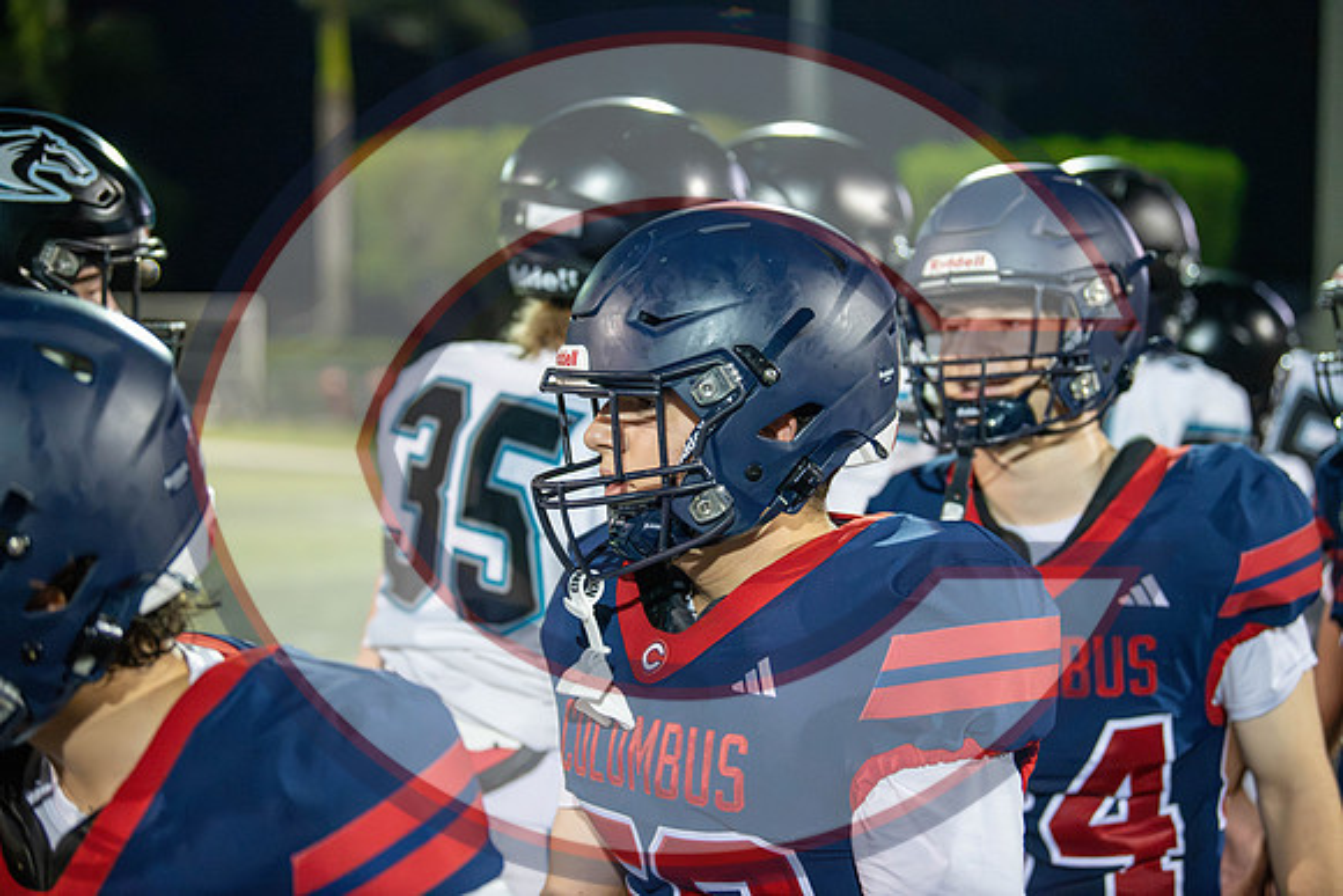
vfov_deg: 18.9
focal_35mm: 72
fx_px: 2687
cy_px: 448
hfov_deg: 28.1
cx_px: 672
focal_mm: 72
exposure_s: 1/1000
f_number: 2.8
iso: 12800
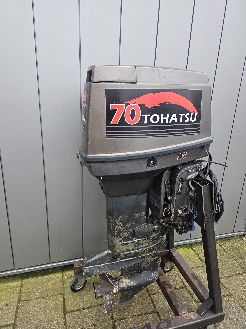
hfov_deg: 58.9
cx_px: 123
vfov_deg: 73.9
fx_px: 218
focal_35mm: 23
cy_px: 164
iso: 25
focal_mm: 6.3
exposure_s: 1/100
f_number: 1.7
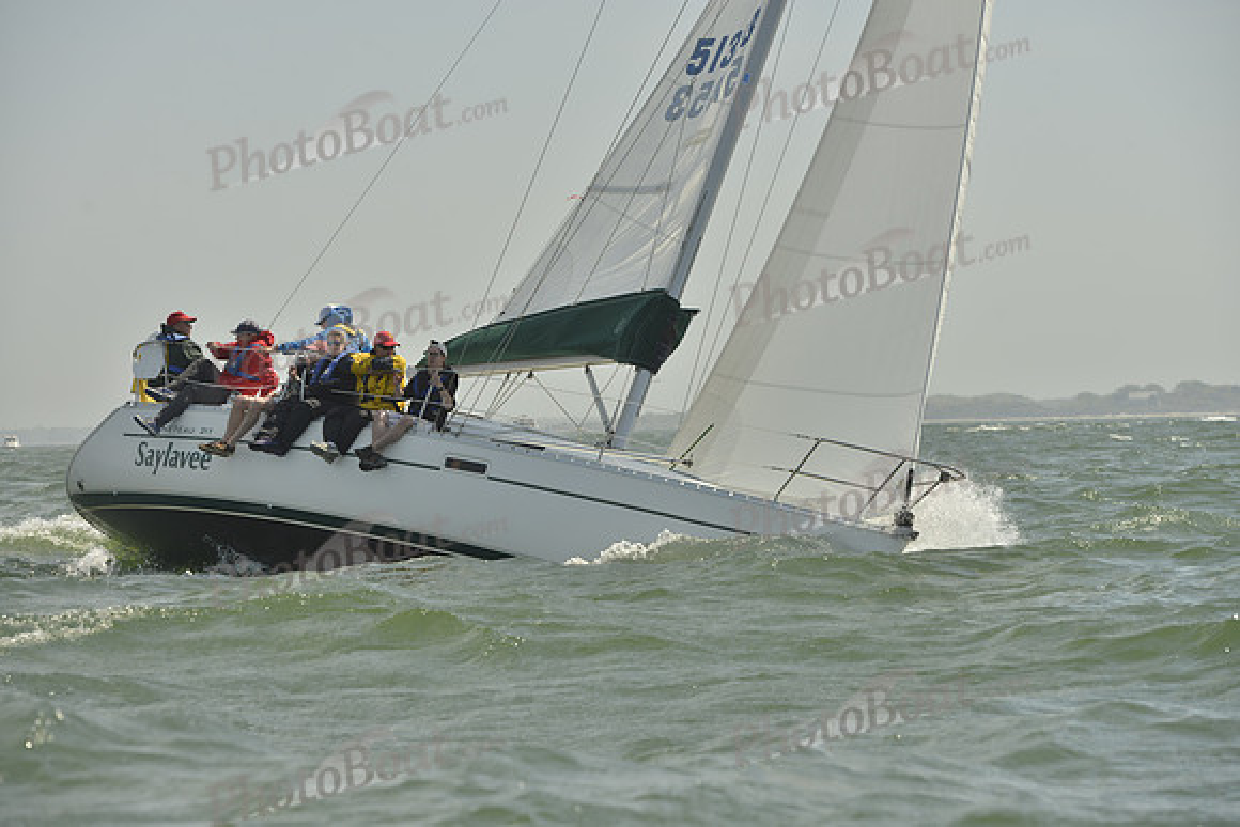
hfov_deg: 15.2
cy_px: 414
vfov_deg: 10.2
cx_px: 620
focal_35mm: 135
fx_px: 4651
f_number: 7.1
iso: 200
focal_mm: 135
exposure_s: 1/1250
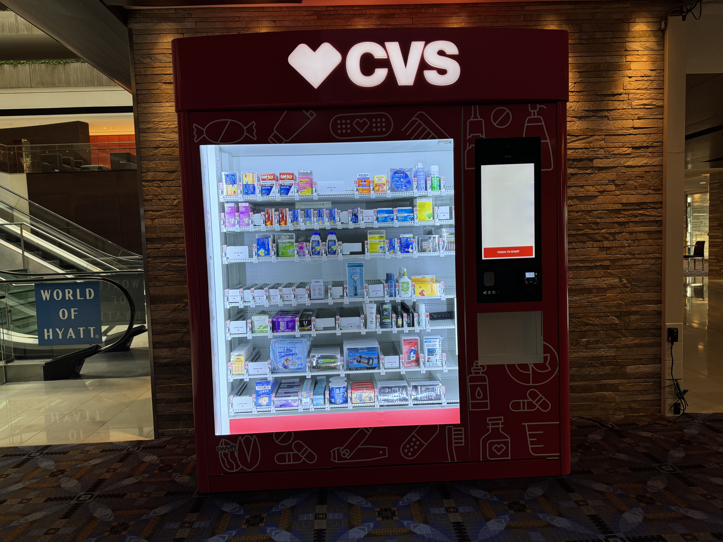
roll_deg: +2.2
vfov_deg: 56.8
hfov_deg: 71.6
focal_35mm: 24
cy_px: 271
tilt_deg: -4.1
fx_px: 501
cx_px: 362
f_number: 1.78
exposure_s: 1/120
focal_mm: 6.76
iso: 160
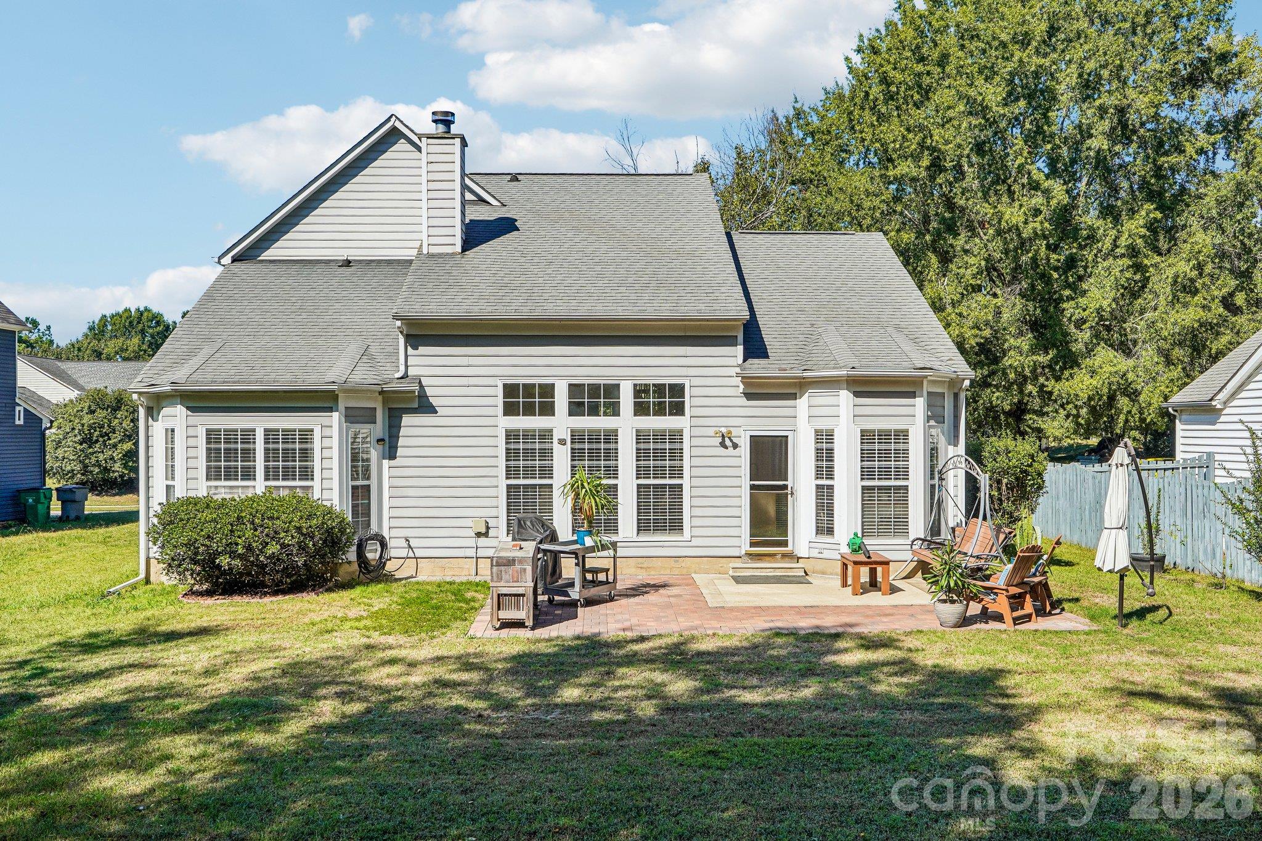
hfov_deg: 61.9
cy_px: 420
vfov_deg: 43.6
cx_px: 631
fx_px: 1052
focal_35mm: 30
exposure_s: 1/250
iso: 100
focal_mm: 20
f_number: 8
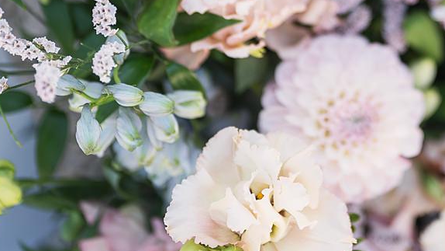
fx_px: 1617
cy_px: -124
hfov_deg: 15.6
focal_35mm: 137
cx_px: 352
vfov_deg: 8.7
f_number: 1.8
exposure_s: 1/640
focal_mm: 50
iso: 50
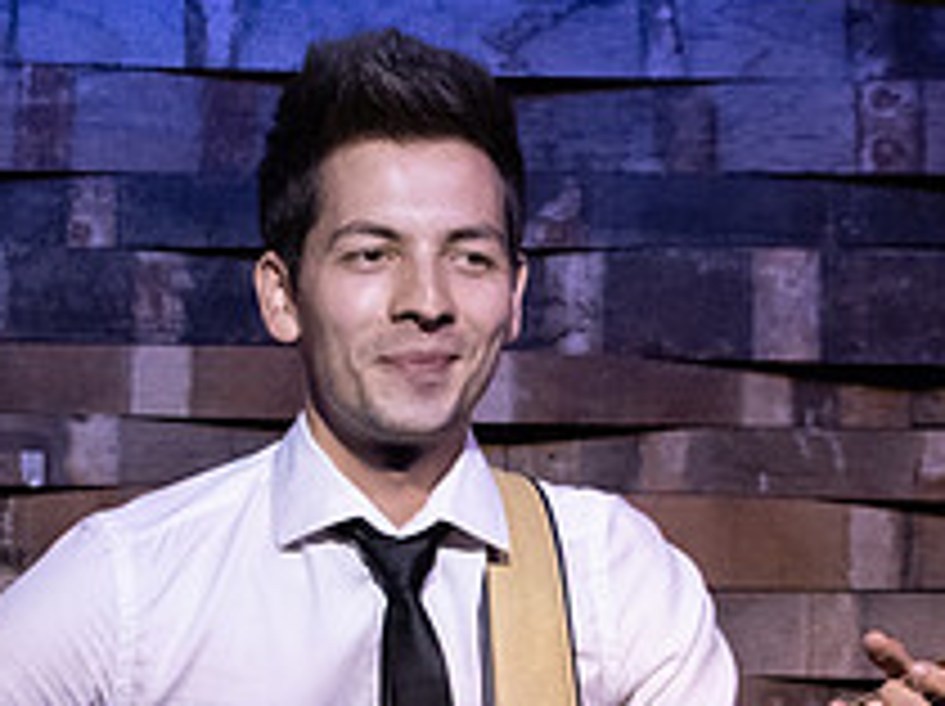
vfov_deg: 2.3
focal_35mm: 638
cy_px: 600
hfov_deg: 3.1
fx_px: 17397
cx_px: 490
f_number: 6.3
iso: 6400
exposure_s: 1/200
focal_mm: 240
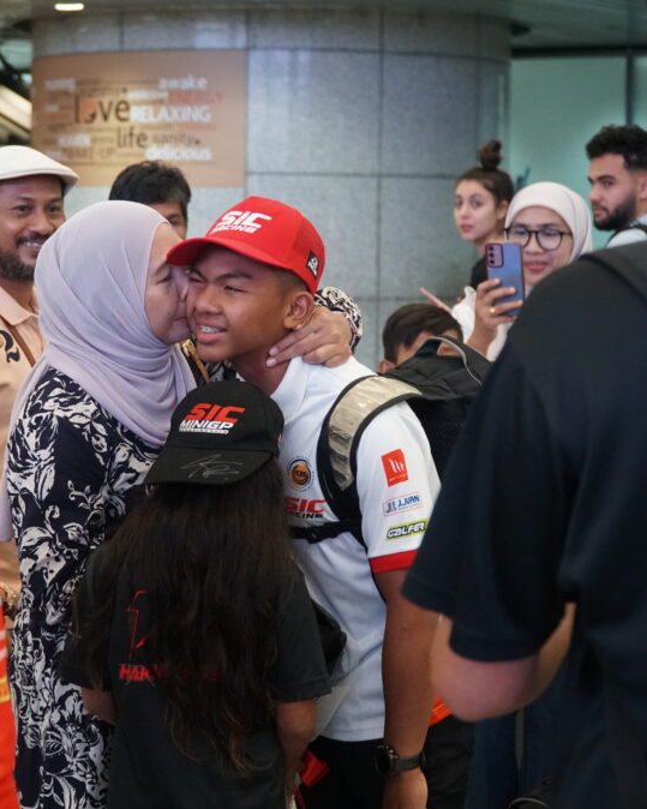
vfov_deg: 21.8
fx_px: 2100
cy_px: 408
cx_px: 130
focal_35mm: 88
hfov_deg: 17.4
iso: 2000
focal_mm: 41
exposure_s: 1/125
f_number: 4
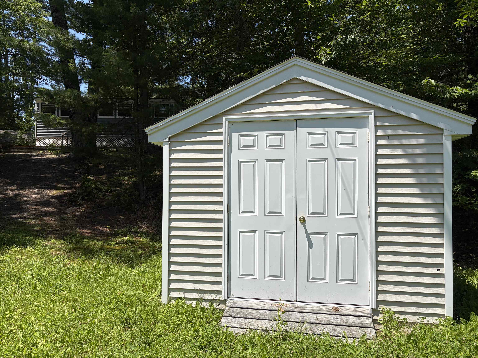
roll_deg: -0.2
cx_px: 239
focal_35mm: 26
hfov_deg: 67.3
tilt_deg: +1.8
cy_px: 179
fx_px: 359
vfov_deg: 53.1
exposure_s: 1/4065
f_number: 1.6
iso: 50
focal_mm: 5.96
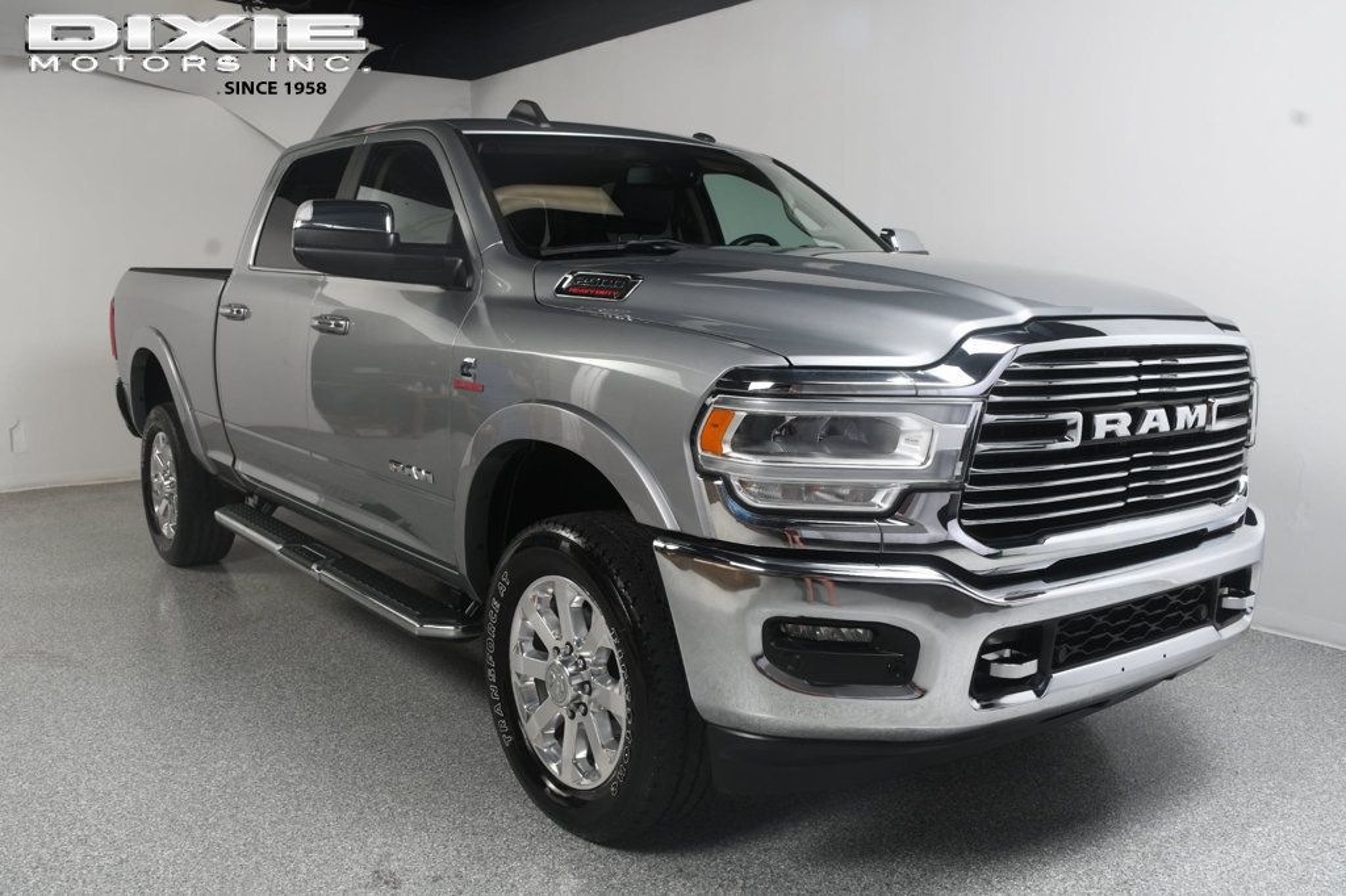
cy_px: 448
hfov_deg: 57.2
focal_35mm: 33
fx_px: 1233
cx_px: 673
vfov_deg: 39.9
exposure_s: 1/160
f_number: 9
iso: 100
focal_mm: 22
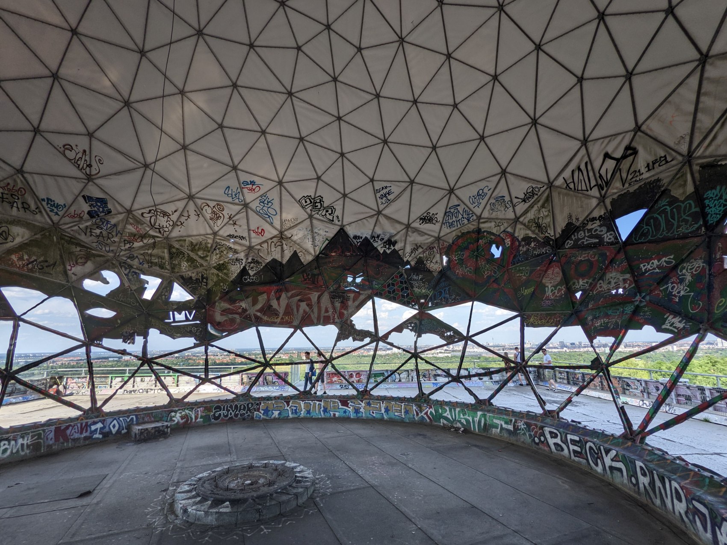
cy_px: 272
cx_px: 364
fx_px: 336
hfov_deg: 94.5
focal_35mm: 16
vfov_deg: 78.1
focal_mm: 2.22
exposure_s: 1/675
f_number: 2.2
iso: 33
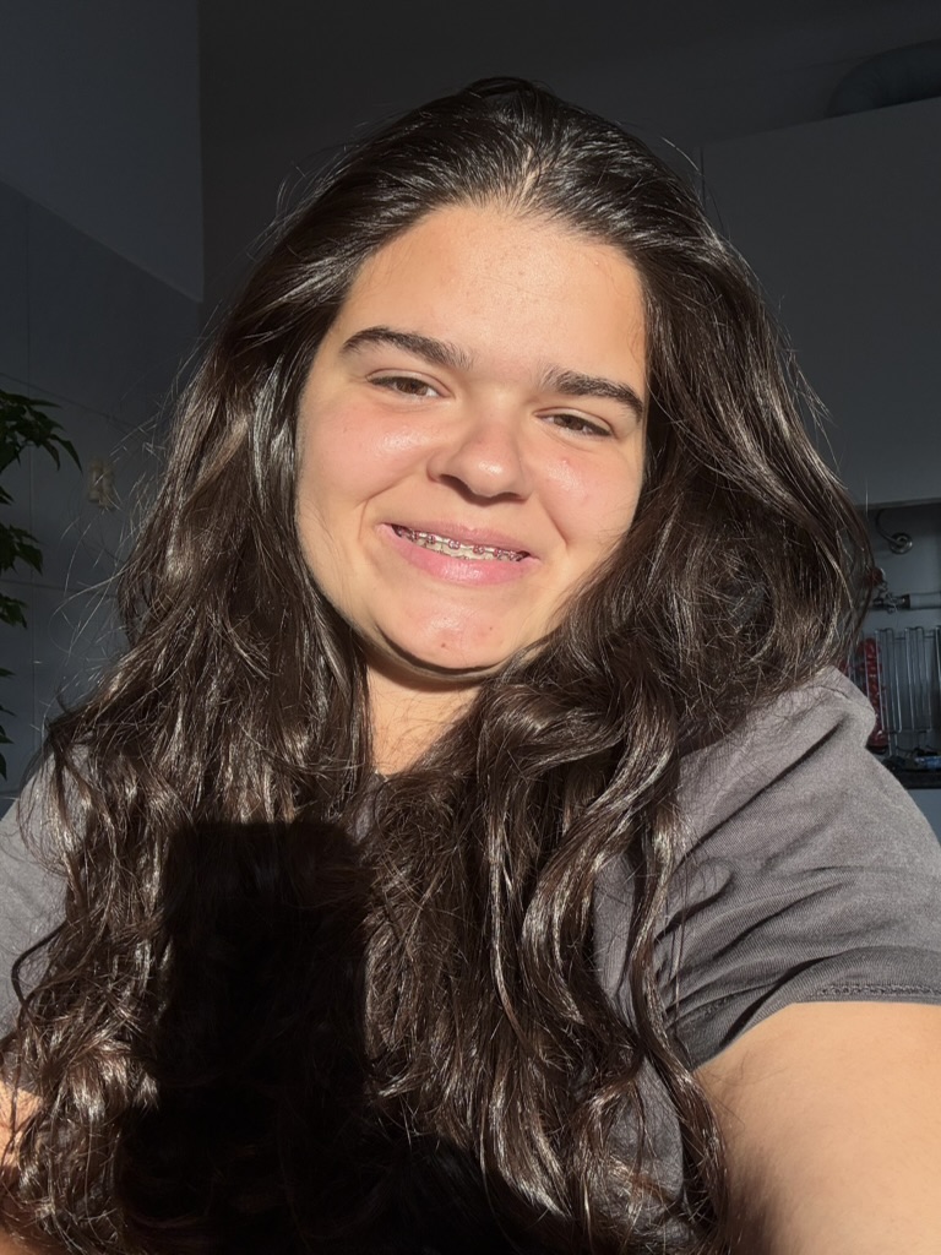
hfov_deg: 46.8
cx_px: 470
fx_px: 1087
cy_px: 628
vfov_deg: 60.0
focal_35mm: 30
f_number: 1.9
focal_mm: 2.69
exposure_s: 1/575
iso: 32
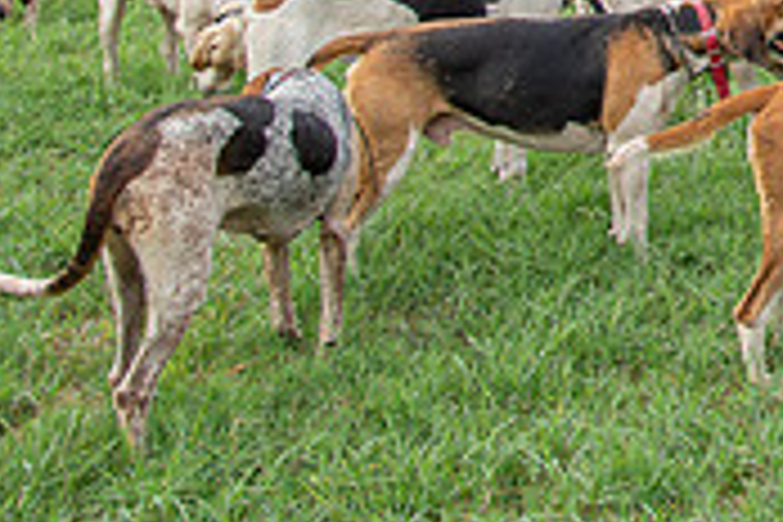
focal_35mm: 96
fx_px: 2088
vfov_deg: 13.2
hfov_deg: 17.1
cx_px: 1446
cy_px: -347
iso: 200
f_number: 5.6
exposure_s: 1/400
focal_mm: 16
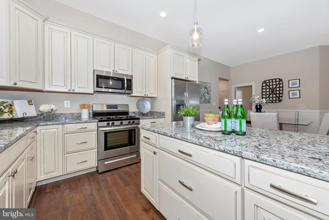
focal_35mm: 14
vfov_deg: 81.3
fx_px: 128
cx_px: 164
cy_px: 110
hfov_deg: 104.2
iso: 320
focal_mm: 14
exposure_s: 1/100
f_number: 8
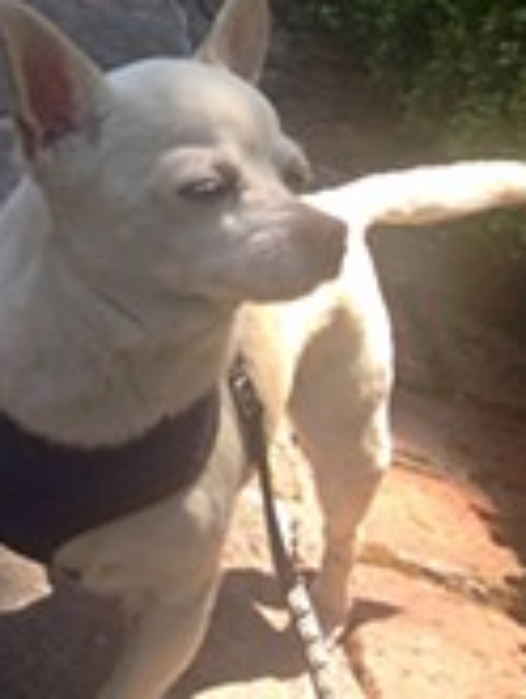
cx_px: -144
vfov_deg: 18.4
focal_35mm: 102
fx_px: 2064
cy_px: -114
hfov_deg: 14.0
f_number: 2.4
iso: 50
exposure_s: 1/354
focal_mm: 4.3
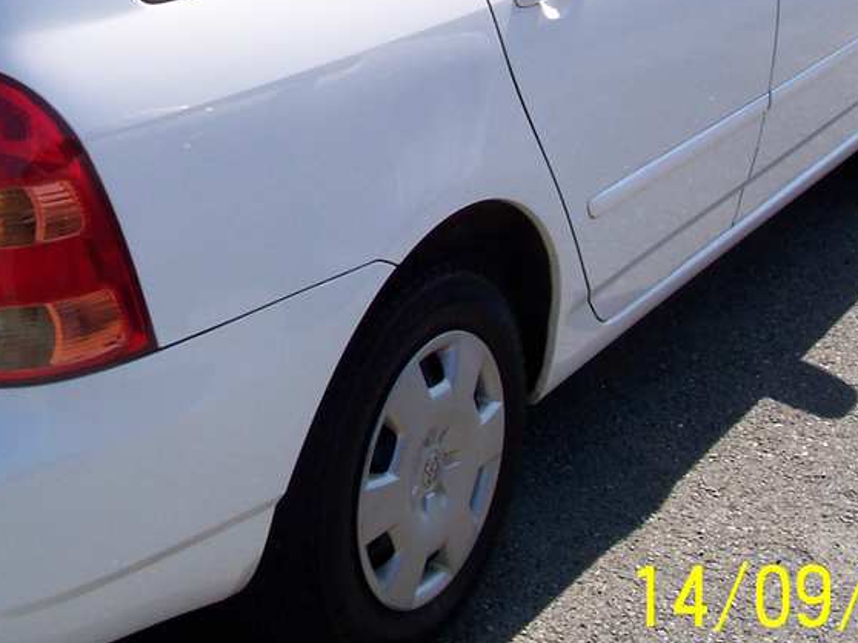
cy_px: 55
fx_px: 1932
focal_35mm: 78
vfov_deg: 18.5
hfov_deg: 24.6
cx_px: 154
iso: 80
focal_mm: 5.6
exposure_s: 1/368
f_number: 5.1
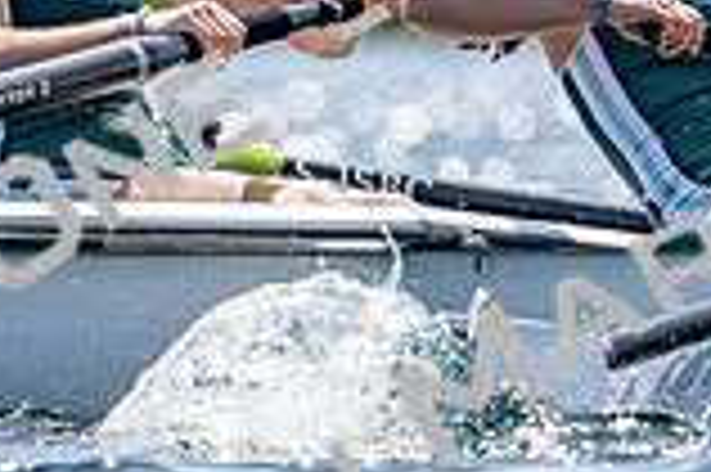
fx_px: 43523
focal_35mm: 2206
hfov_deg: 0.9
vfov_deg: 0.6
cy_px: 0
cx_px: 1017
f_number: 4.5
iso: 220
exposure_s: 1/2500
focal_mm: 400
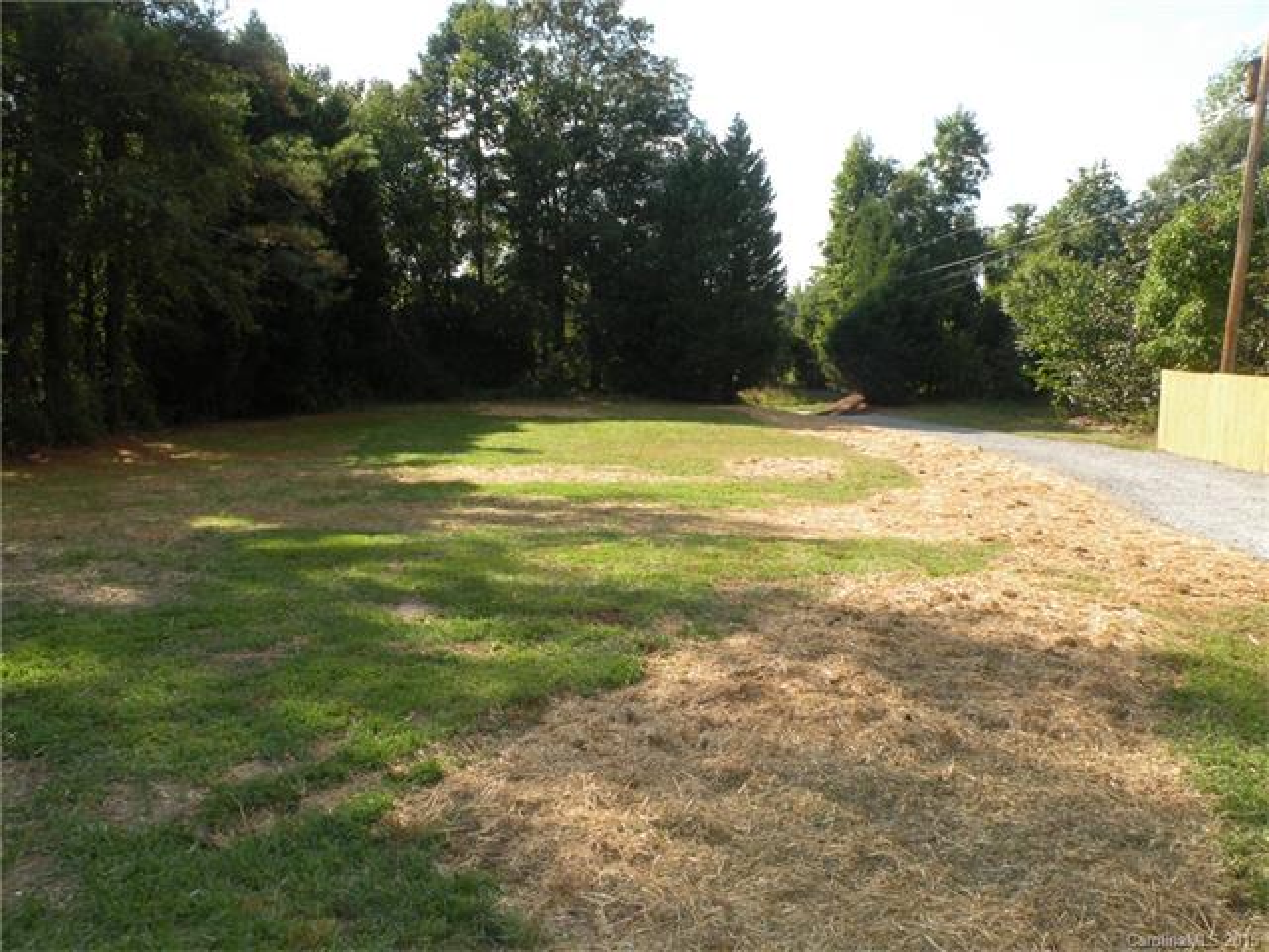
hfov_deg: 65.3
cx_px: 634
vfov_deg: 51.4
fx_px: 990
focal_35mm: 27
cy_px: 476
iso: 94
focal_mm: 4.7
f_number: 5
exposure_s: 1/231
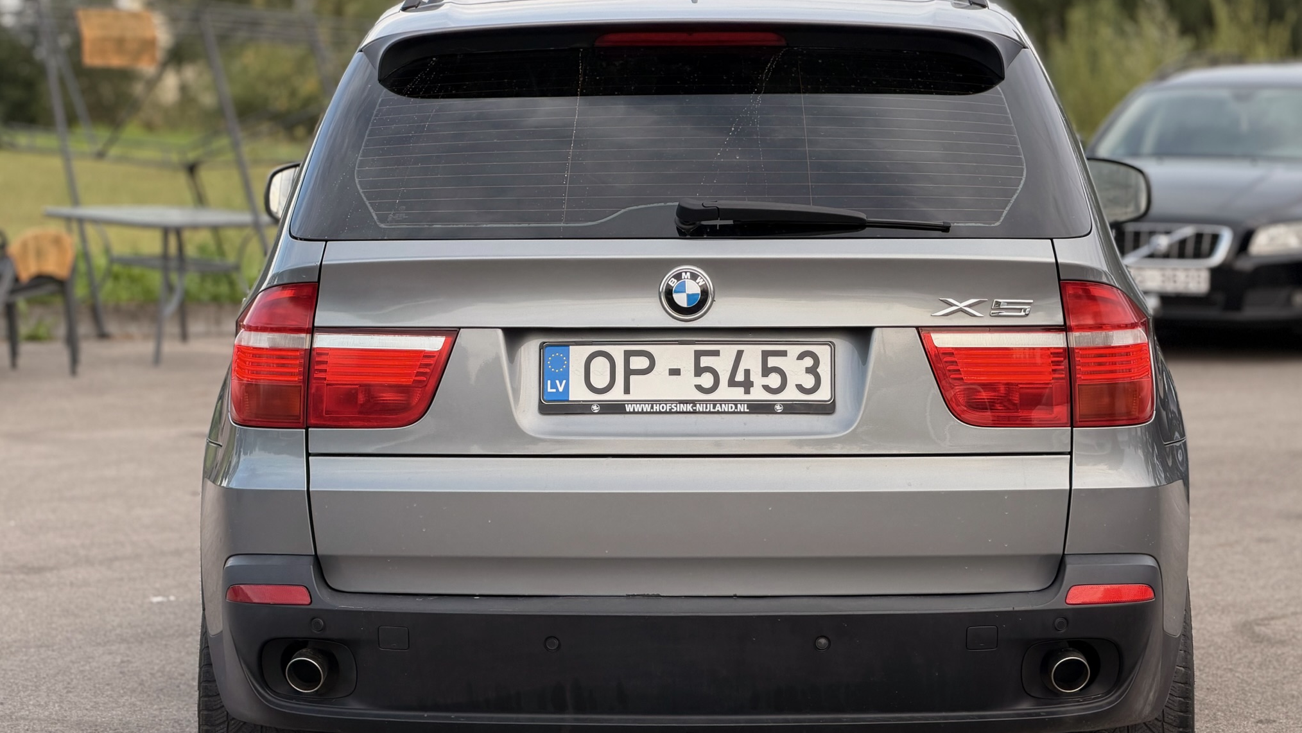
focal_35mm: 110
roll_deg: -0.3
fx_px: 3798
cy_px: 409
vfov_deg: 11.0
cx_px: 657
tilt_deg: -5.8
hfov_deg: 19.5
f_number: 2.8
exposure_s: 1/146
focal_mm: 16.89
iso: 50
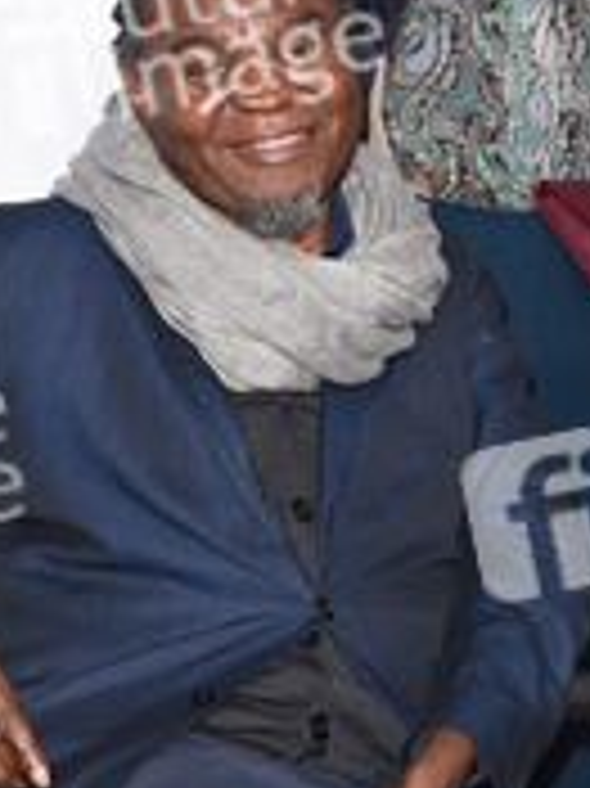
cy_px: 270
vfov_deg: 10.6
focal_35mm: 187
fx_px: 4255
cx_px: 286
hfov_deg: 7.9
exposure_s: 1/250
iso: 800
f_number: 5.6
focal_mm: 85
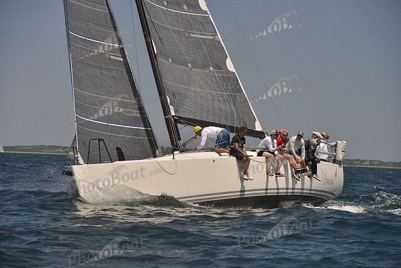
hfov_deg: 12.1
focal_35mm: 170
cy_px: 134
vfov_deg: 8.1
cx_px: 200
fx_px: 1894
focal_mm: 170
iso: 400
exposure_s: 1/800
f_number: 10
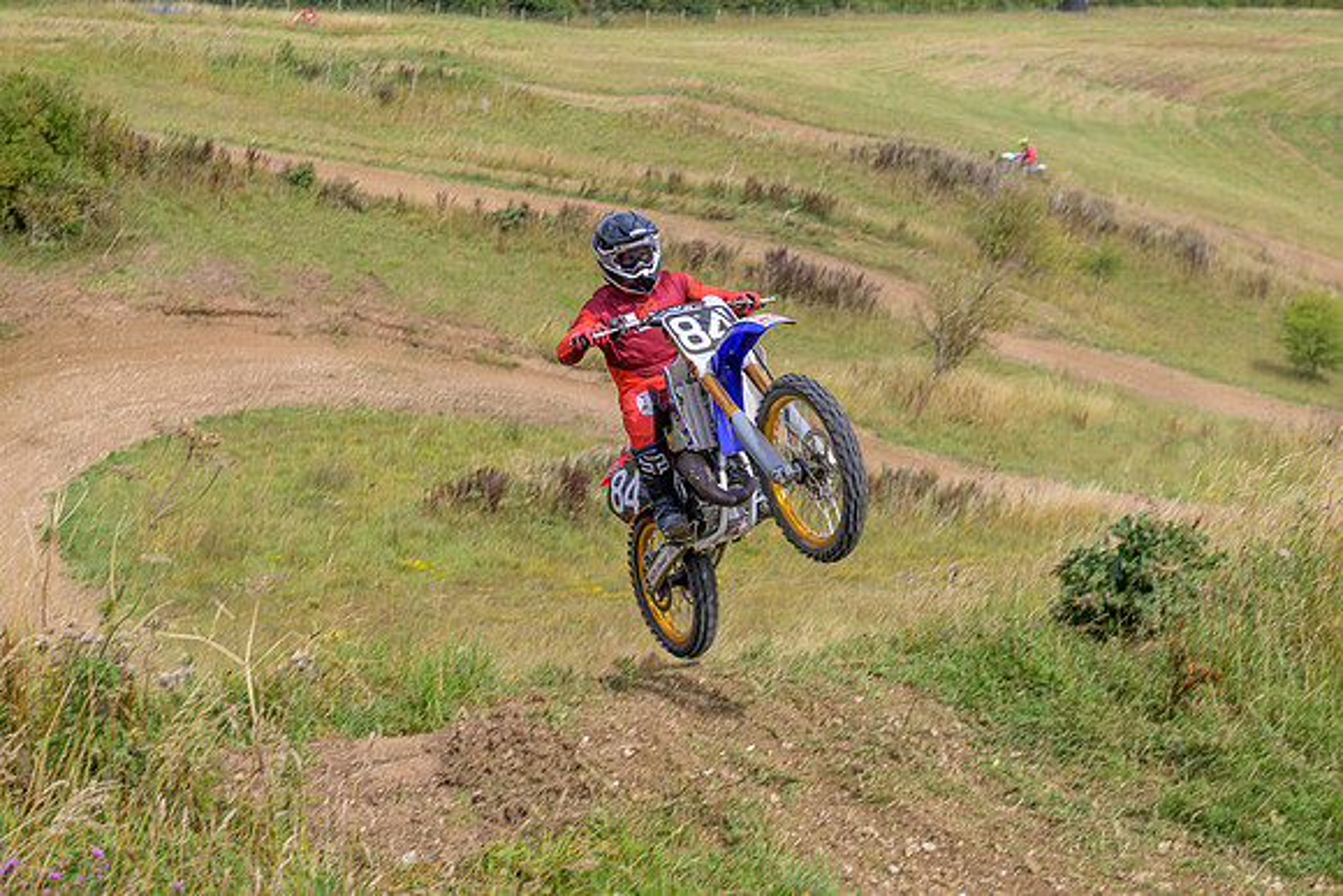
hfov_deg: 34.0
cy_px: 448
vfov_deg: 23.1
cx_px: 672
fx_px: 2194
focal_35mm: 59
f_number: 4
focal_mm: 56
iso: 50
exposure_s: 1/500
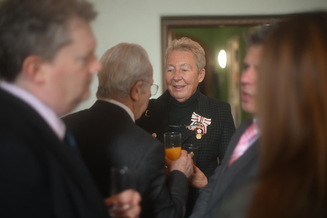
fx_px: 454
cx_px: 164
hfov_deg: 39.6
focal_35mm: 50
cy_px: 109
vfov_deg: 27.0
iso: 800
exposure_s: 1/800
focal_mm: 50
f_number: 1.4
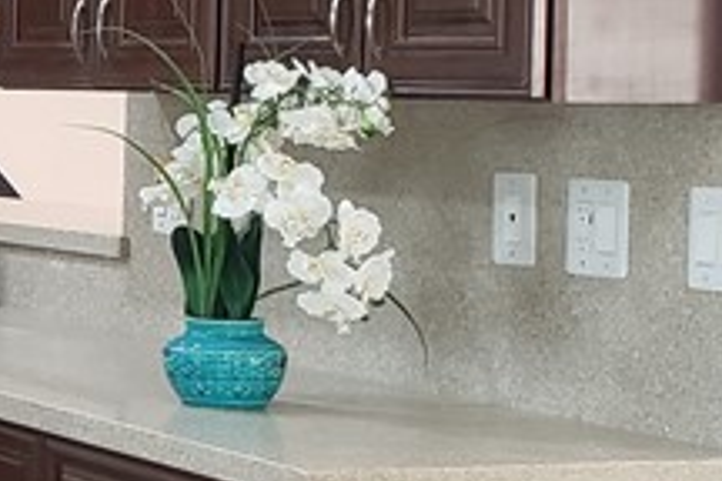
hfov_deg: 14.1
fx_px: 2567
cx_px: -602
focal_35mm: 128
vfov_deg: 10.7
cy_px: 154
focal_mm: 4.3
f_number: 2.4
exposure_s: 1/40
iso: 250
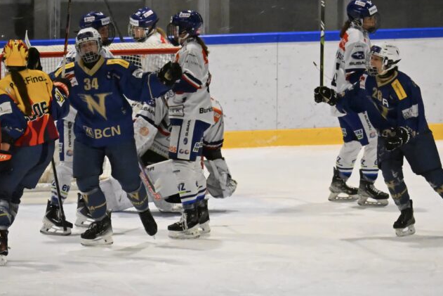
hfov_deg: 4.7
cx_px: 232
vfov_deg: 3.1
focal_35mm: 438
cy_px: 109
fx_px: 5391
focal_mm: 180
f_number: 5.6
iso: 10000
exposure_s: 1/4000
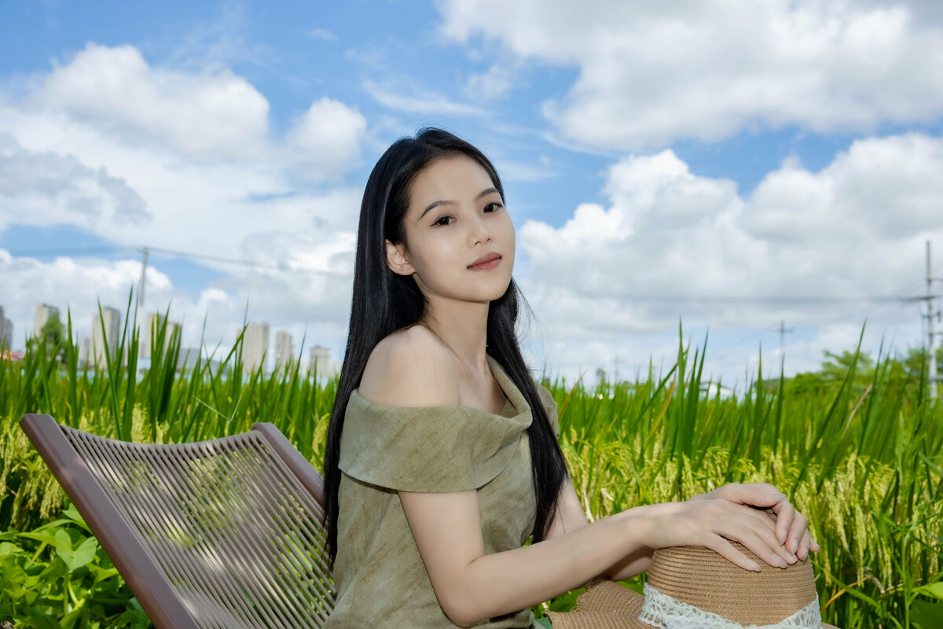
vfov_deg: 32.6
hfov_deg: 47.4
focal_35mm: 41
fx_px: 1074
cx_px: 472
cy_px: 314
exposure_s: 1/250
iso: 100
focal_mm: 41
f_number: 8
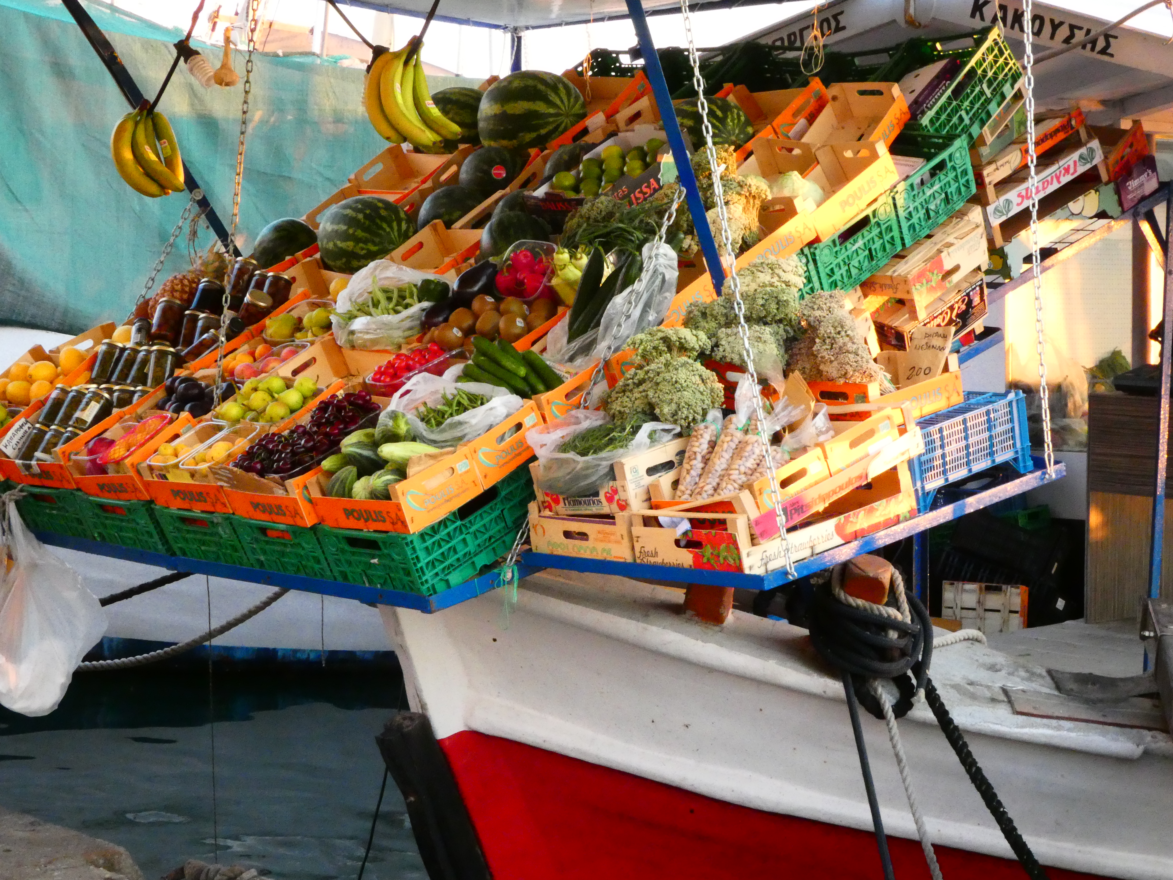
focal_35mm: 76
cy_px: 440
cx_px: 586
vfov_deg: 19.4
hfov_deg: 25.7
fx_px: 2575
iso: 1000
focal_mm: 13.7
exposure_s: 1/80
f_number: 8
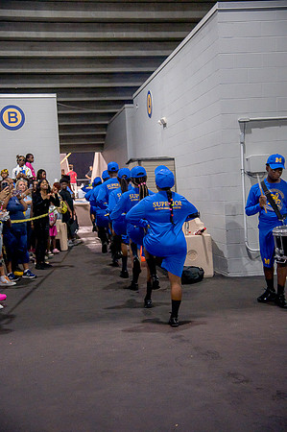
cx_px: 144
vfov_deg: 39.6
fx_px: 599
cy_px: 216
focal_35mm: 50
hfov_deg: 26.9
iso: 2000
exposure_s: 1/200
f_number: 4
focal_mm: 50
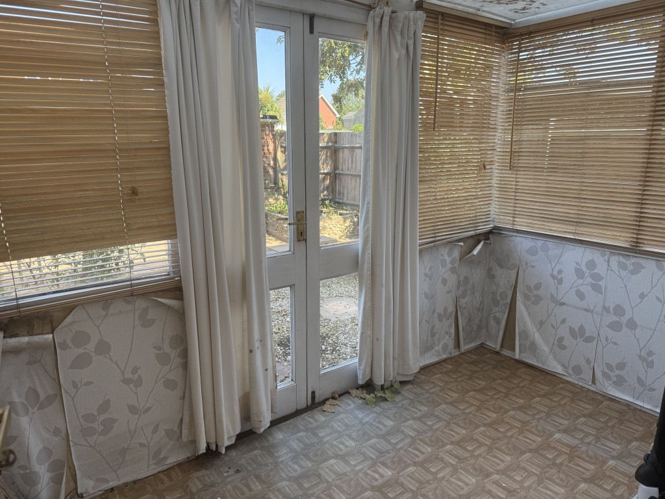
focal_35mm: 24
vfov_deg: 56.8
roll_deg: +0.0
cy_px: 250
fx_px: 461
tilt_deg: -12.3
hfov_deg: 71.6
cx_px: 332
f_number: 1.78
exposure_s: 1/423
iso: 100
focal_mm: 6.76
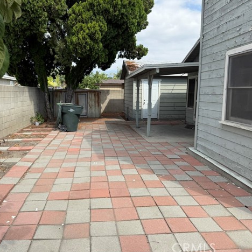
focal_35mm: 29
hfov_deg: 55.6
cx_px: 115
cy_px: 127
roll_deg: +0.0
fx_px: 239
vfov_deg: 55.6
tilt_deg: -7.0
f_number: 1.78
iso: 80
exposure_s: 1/2232
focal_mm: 6.76
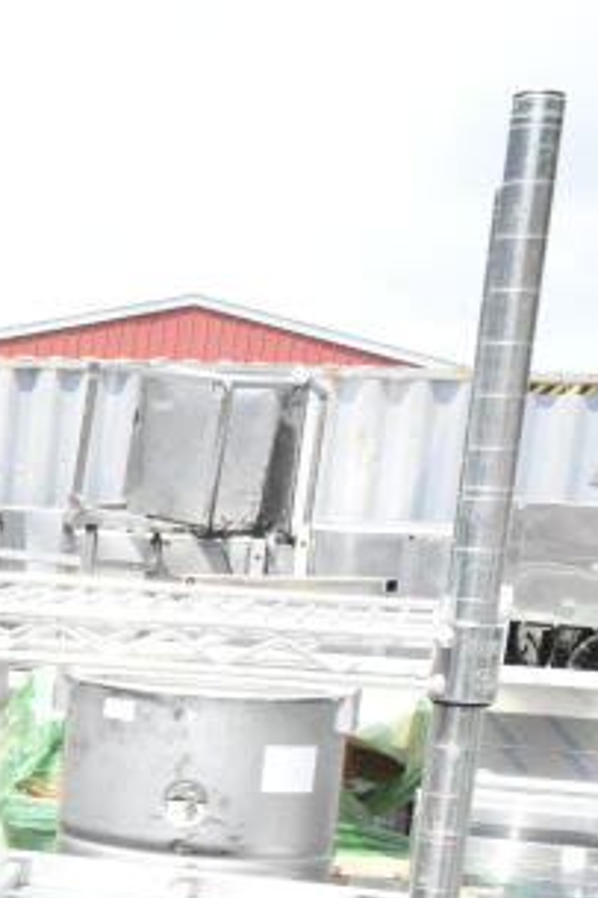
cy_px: 1007
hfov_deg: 15.7
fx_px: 2020
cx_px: -247
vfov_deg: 23.4
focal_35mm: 81
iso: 1600
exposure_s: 1/640
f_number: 13
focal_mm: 18
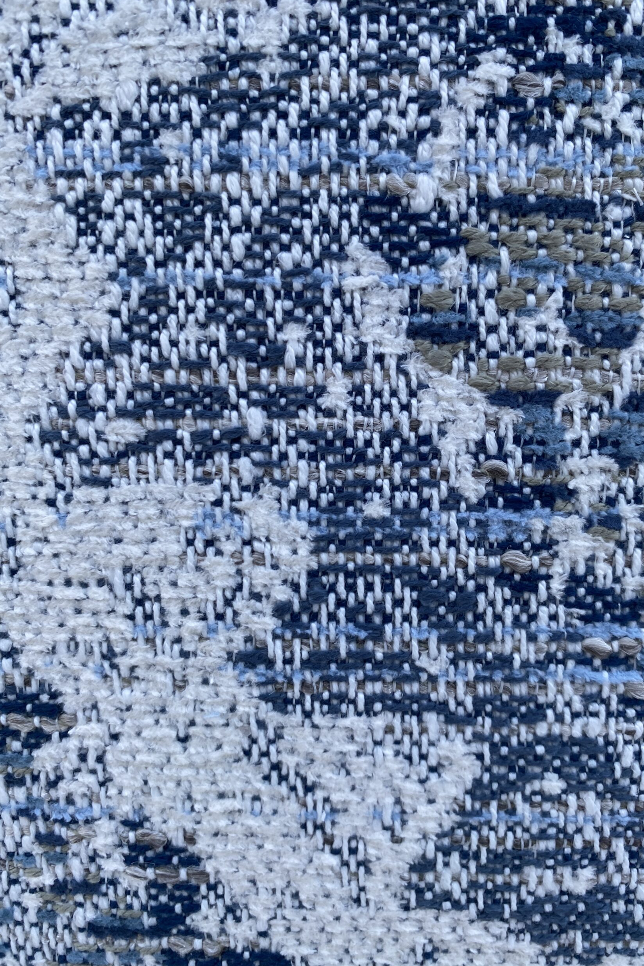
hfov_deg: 46.4
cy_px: 473
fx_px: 751
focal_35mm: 28
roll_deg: -2.4
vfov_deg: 65.5
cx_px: 350
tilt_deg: -26.5
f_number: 1.8
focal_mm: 4.25
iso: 100
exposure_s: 1/122
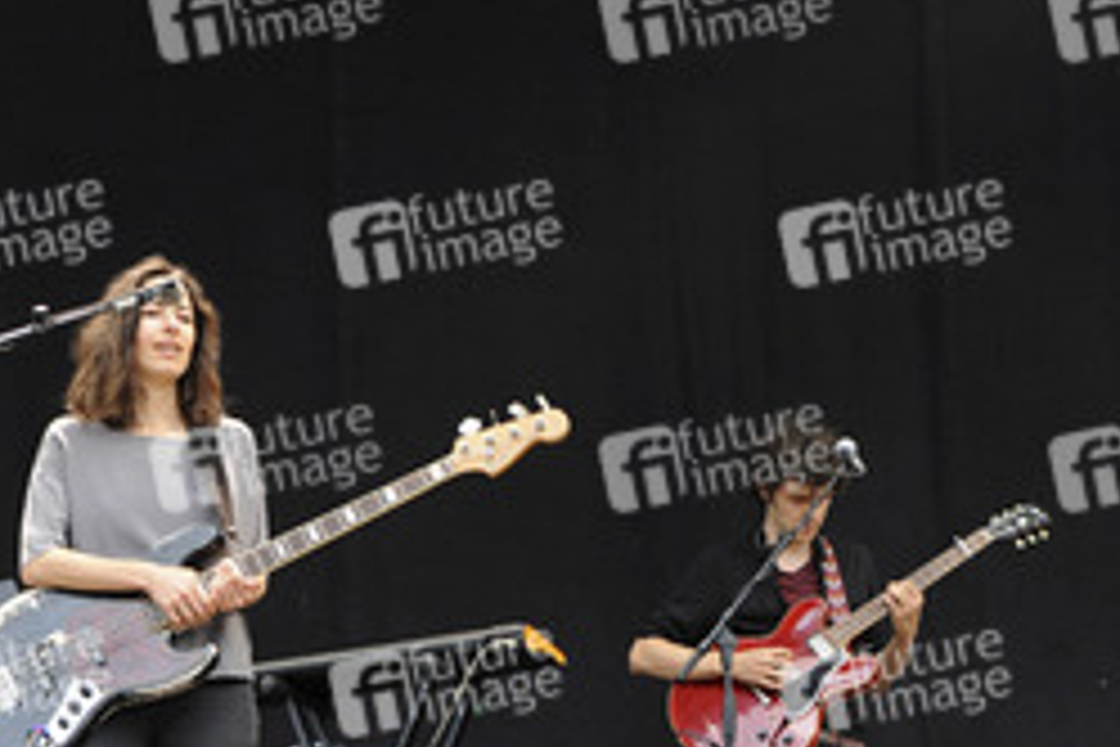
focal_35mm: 76
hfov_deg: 26.5
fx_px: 2364
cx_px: 774
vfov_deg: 17.8
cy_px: 572
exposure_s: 1/200
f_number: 4.5
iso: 1600
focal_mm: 42
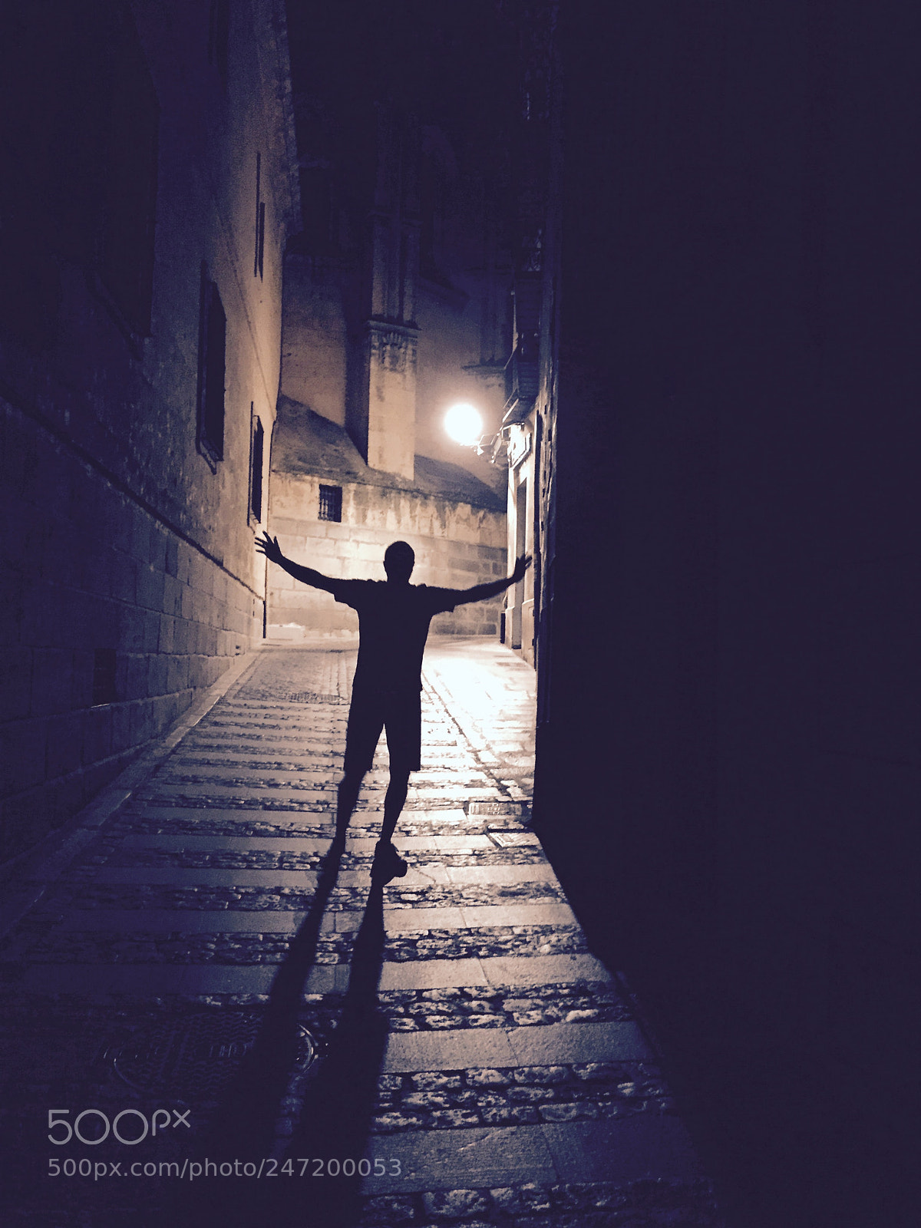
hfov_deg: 48.2
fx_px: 1029
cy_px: 614
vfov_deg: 61.7
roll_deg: -0.9
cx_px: 460
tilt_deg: +3.3
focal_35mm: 29
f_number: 2.2
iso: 800
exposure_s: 1/17
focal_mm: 4.15
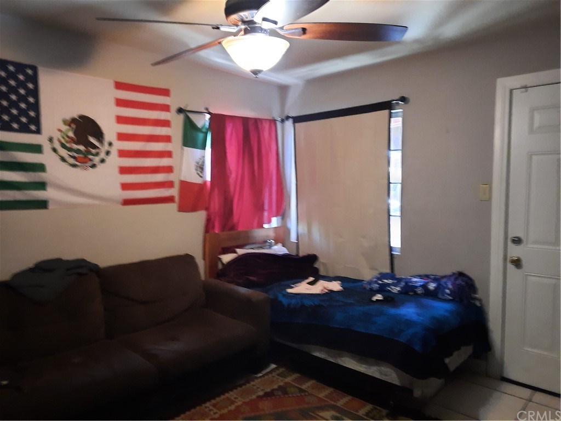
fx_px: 405
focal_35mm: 25
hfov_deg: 69.4
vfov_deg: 54.9
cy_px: 210
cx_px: 280
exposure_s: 1/20
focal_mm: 4.6
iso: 800
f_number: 2
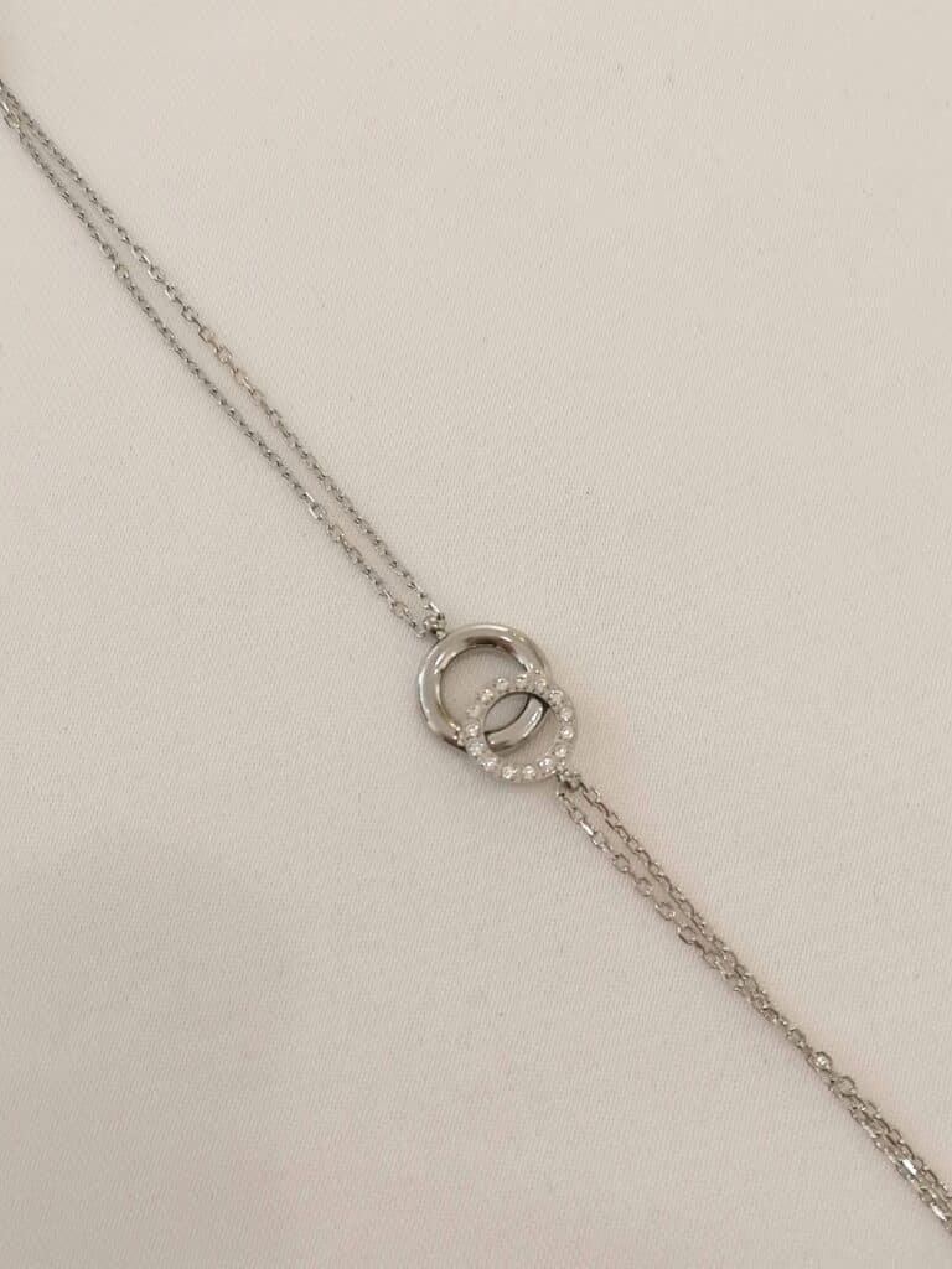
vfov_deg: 37.5
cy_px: 634
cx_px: 476
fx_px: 1870
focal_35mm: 51
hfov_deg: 28.6
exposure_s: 1/50
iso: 64
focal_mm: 4.75
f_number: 1.8
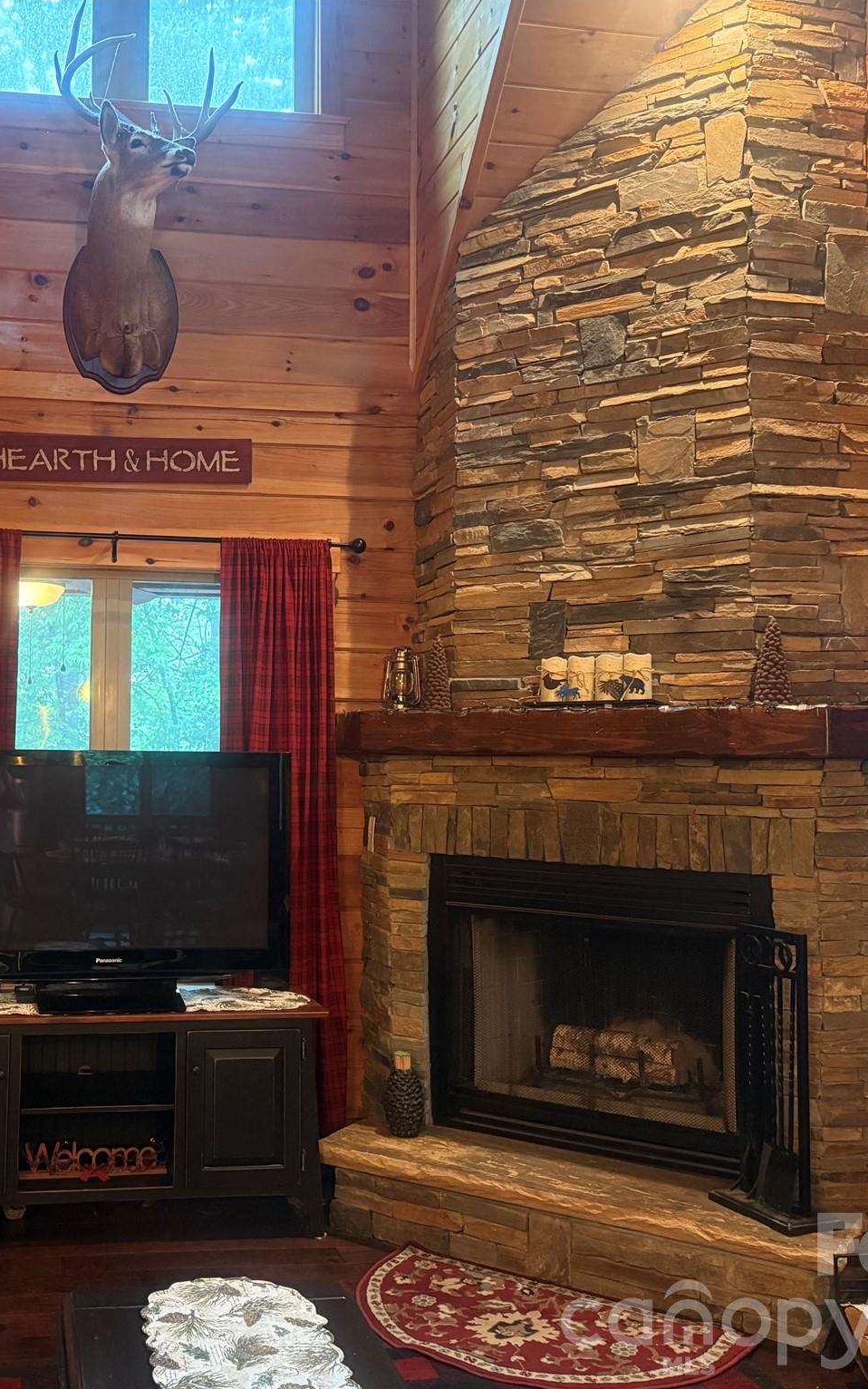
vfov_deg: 56.7
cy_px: 694
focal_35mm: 34
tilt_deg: +2.5
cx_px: 178
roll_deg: -1.0
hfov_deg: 36.1
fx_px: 1286
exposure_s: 1/30
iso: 800
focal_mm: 6.76
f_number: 1.78
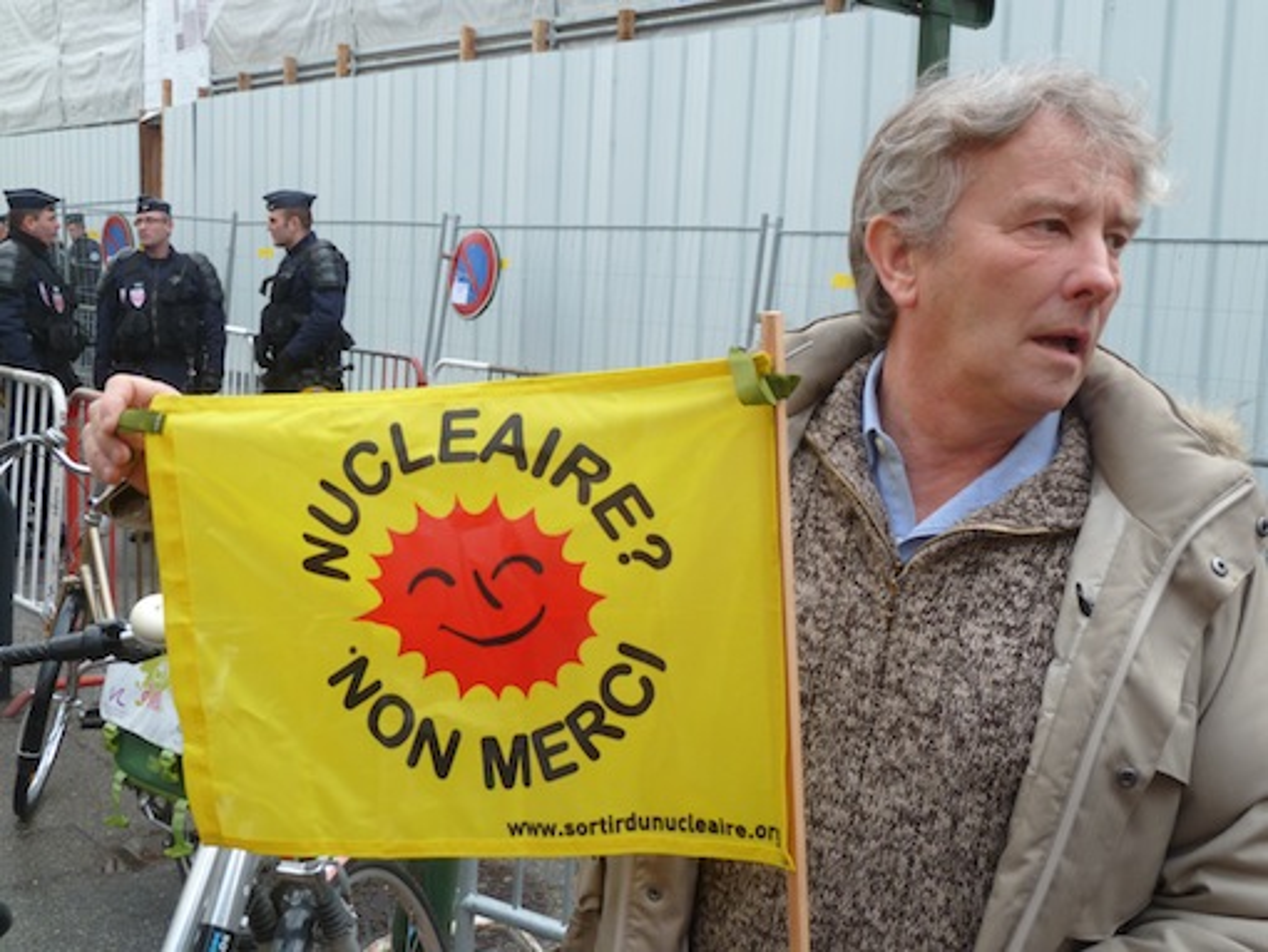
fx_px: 1539
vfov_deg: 34.4
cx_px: 634
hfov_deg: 44.8
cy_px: 476
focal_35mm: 42
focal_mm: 6.9
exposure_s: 1/80
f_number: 3.7
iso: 80
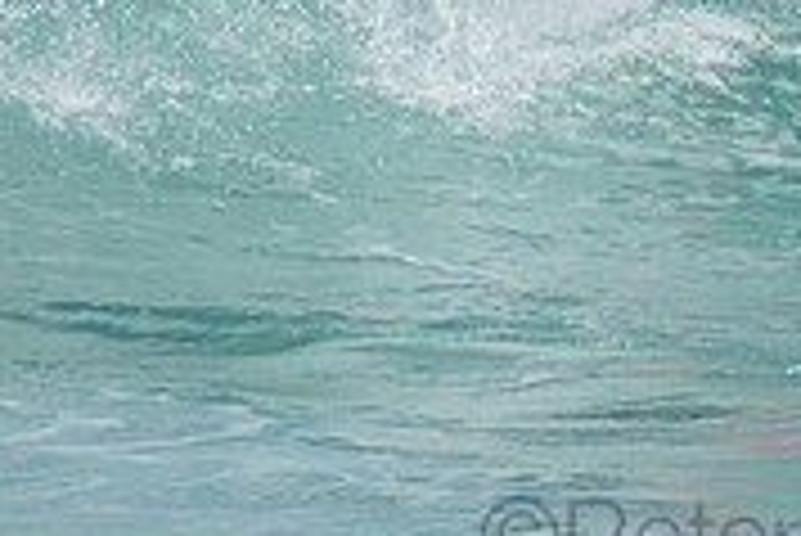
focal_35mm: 1954
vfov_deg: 0.7
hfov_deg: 1.1
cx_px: 828
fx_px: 43511
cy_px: -209
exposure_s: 1/2000
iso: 250
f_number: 5.6
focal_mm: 400
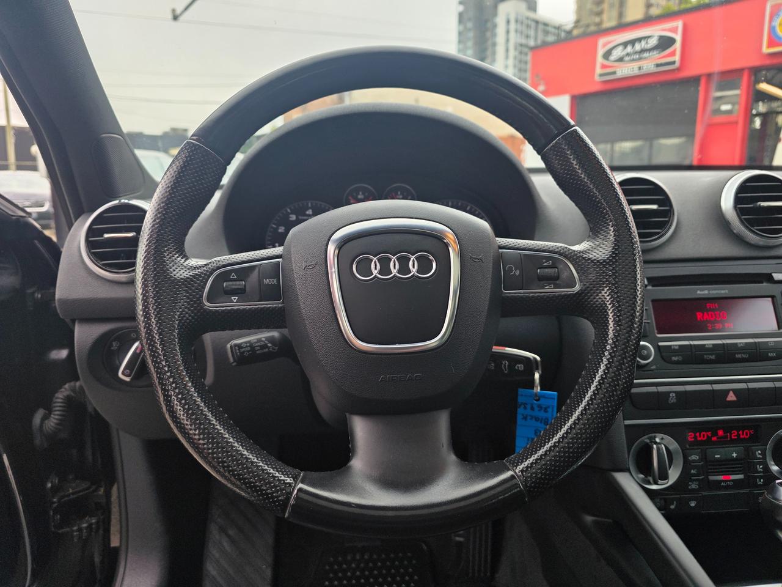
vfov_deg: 58.9
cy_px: 294
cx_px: 391
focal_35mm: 23
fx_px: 520
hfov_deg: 73.9
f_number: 1.7
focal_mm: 6.3
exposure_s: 1/359
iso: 32
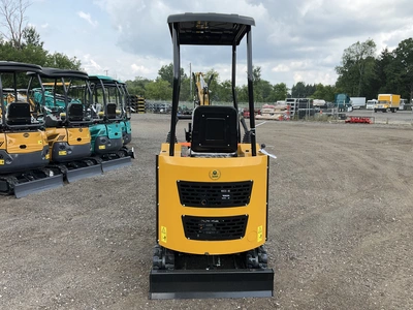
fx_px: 346
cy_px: 155
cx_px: 206
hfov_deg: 61.7
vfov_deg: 48.2
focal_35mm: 29
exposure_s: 1/620
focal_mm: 3
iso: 25
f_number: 1.8
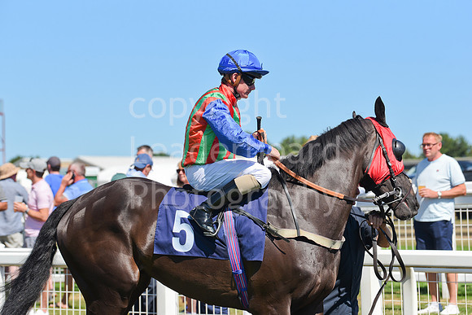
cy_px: 158
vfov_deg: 11.4
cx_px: 236
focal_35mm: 120
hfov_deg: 17.1
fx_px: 1574
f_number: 5
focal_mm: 120
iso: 400
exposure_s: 1/3200
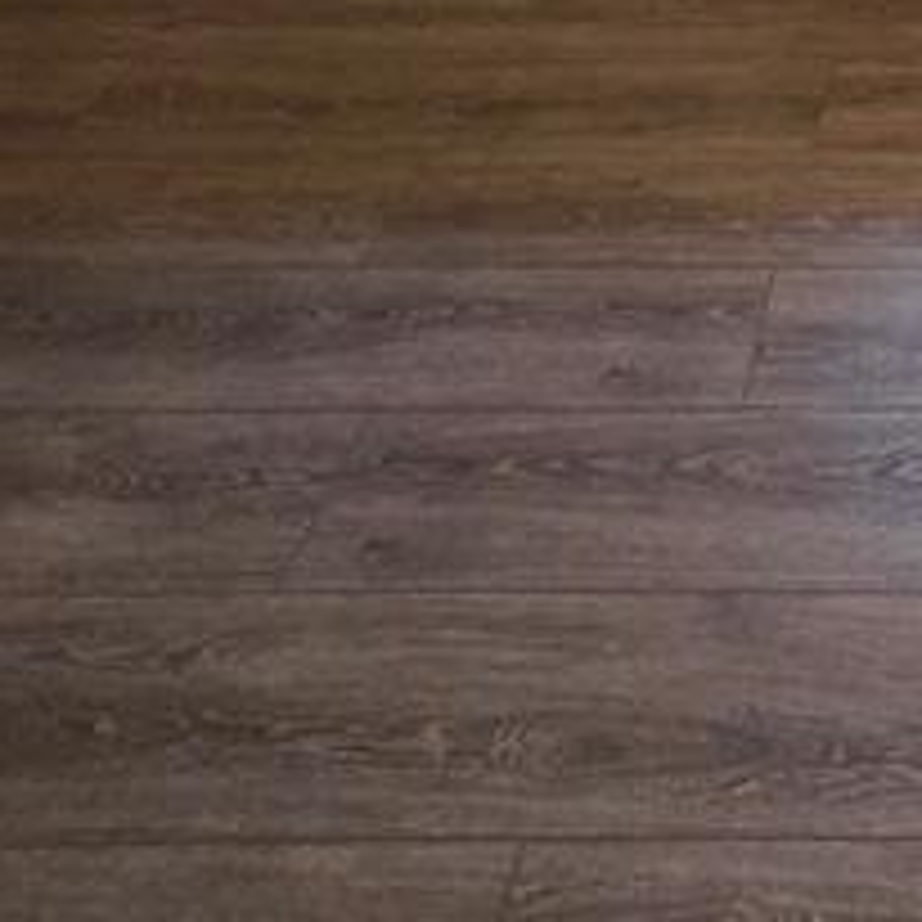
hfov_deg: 33.1
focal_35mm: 43
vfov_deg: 23.0
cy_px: -697
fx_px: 1296
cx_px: 1064
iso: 400
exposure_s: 1/60.2
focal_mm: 2.2
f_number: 2.2
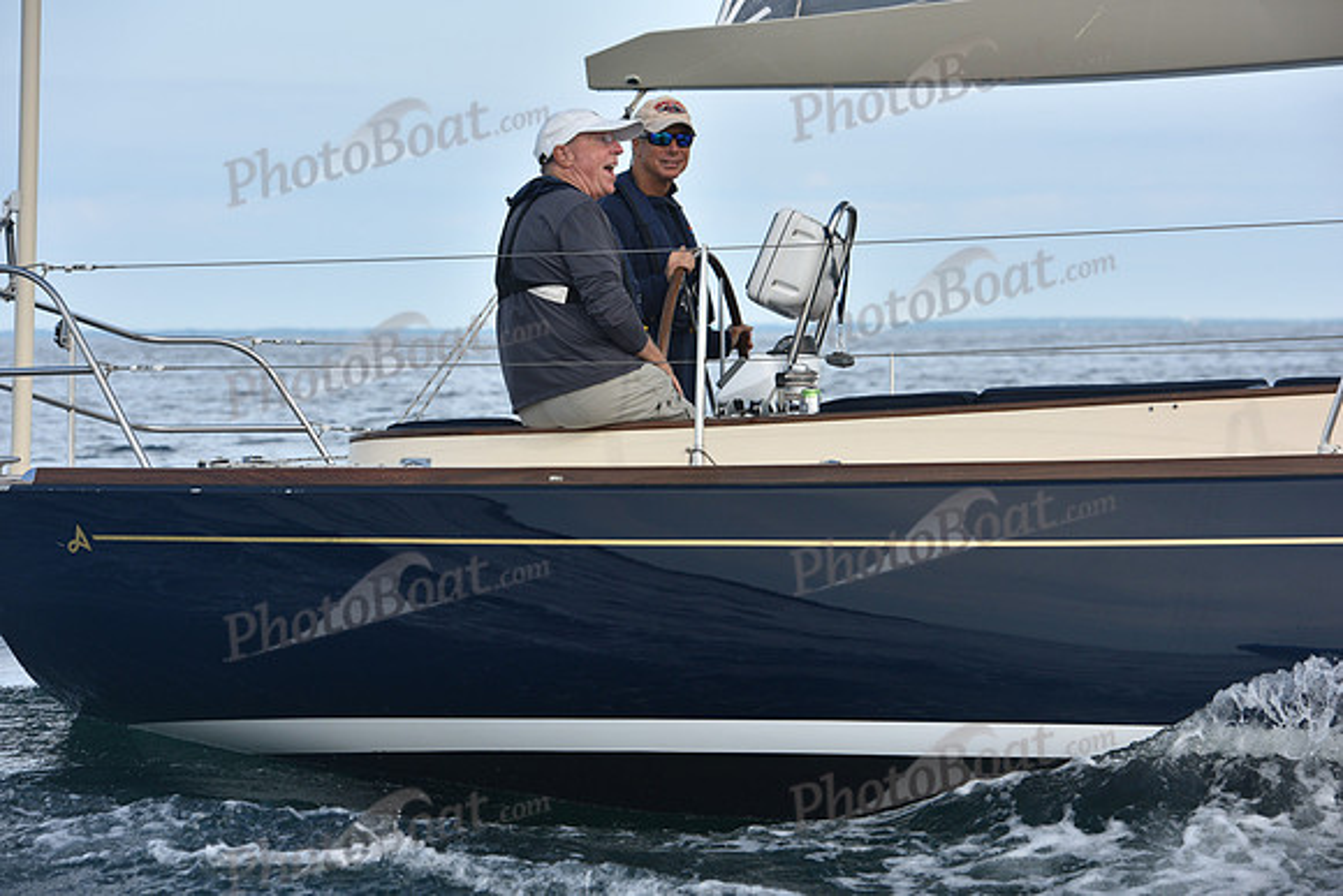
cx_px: 672
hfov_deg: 17.6
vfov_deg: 11.8
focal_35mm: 116
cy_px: 448
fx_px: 4328
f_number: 6.3
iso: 320
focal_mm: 116
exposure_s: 1/1000
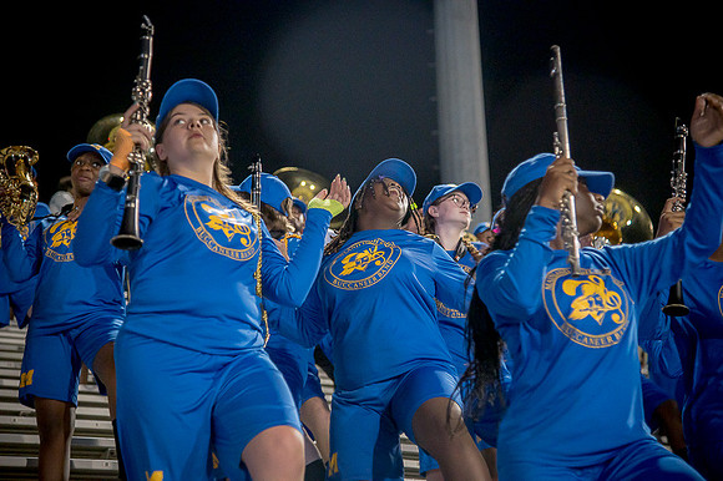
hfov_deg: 23.7
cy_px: 240
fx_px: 1726
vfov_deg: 15.9
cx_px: 362
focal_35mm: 86
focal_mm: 86
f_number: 4
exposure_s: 1/200
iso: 2000
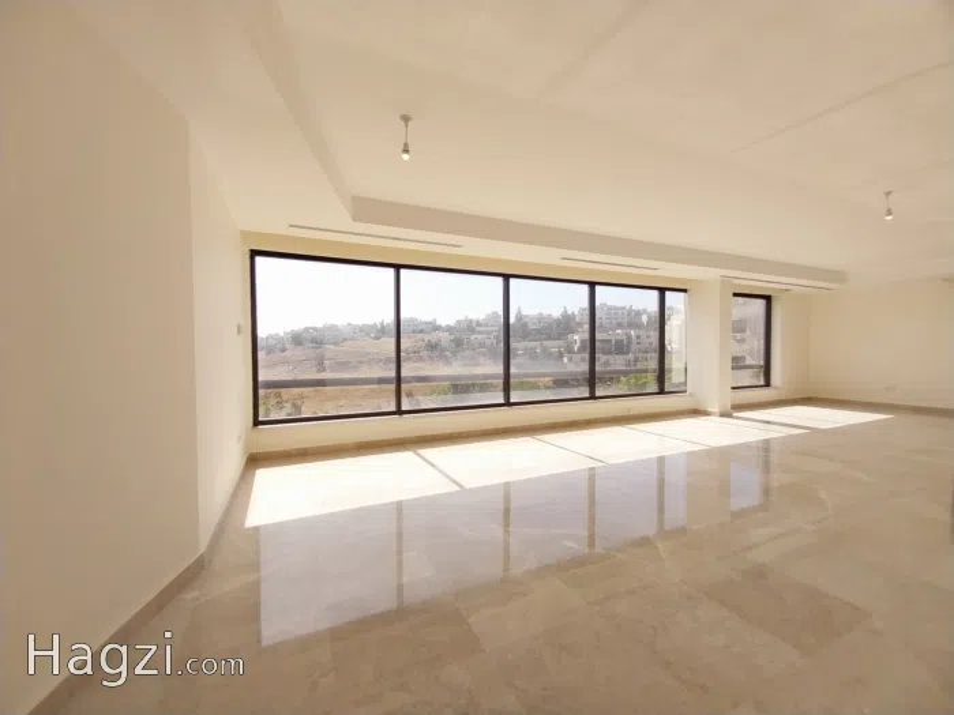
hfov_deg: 106.2
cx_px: 477
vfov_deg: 89.9
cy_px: 358
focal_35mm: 13
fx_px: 358
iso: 65
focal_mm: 1.3
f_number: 2.2
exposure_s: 1/398
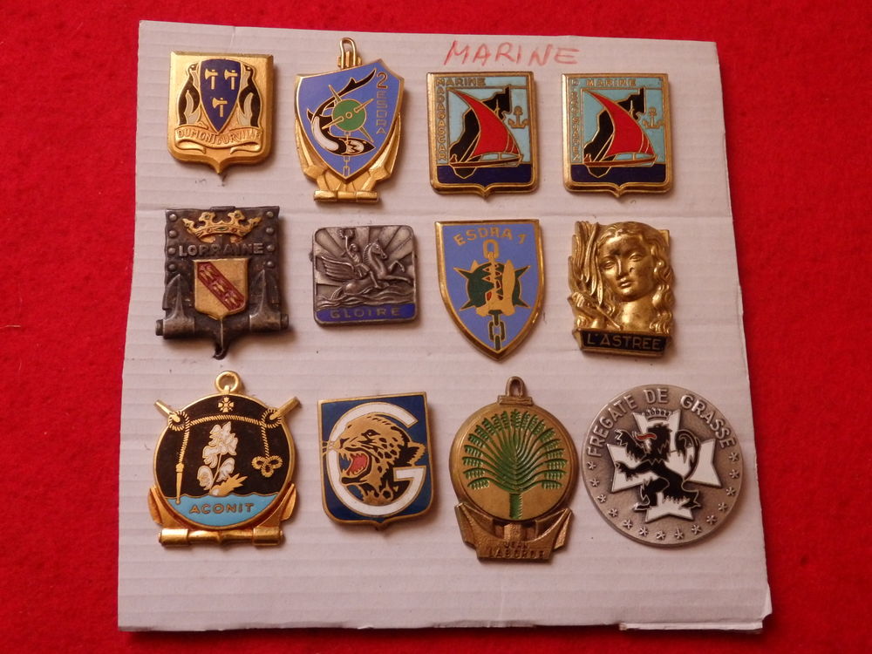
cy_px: 327
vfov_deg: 42.9
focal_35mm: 33
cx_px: 436
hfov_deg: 55.4
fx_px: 831
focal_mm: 6
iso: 800
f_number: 3.4
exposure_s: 1/30
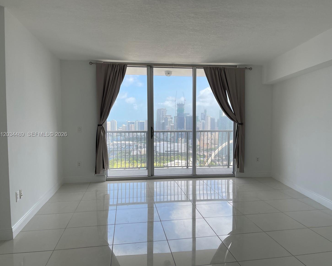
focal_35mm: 27
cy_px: 135
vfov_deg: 53.2
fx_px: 265
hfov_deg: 64.0
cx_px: 179
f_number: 1.6
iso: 32
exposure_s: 1/635
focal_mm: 5.1
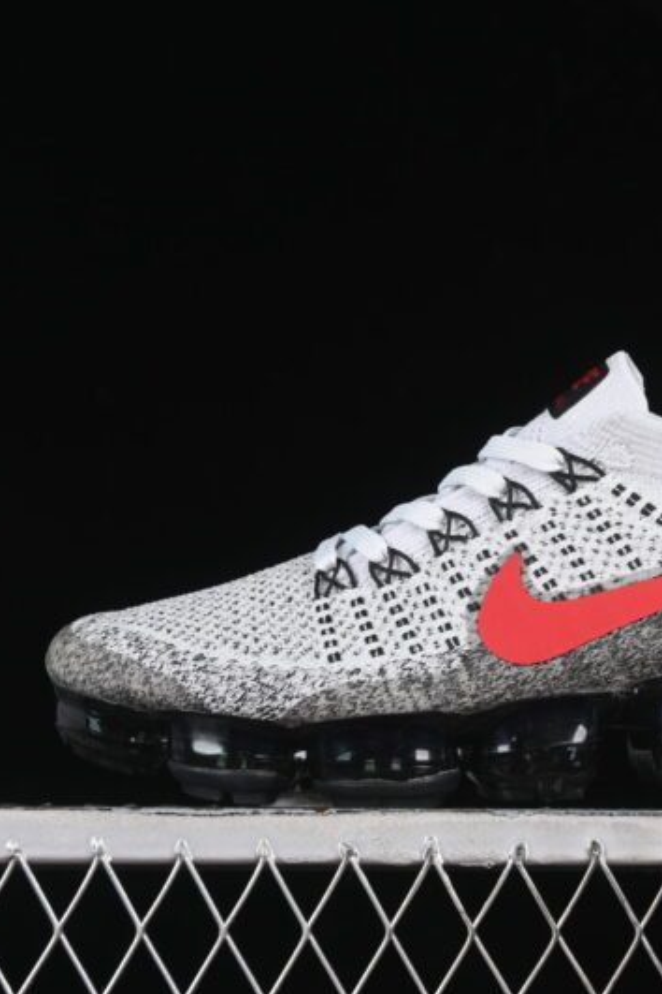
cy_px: 497
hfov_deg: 12.1
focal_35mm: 113
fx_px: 3117
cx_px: 548
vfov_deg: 18.1
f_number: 7.1
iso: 160
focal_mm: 50
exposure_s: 1/60
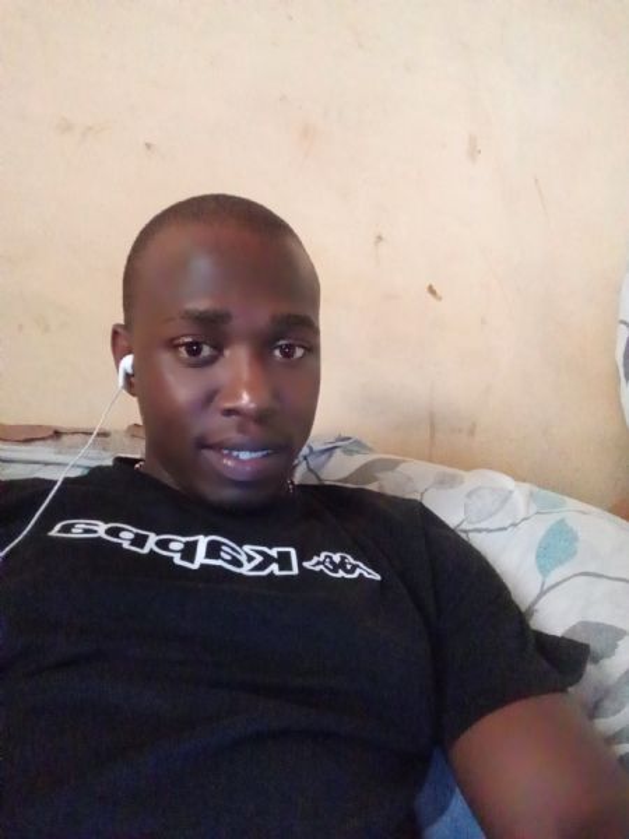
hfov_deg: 51.4
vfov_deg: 65.3
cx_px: 314
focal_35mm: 27
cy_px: 420
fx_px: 654
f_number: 2.2
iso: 1850
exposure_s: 1/10
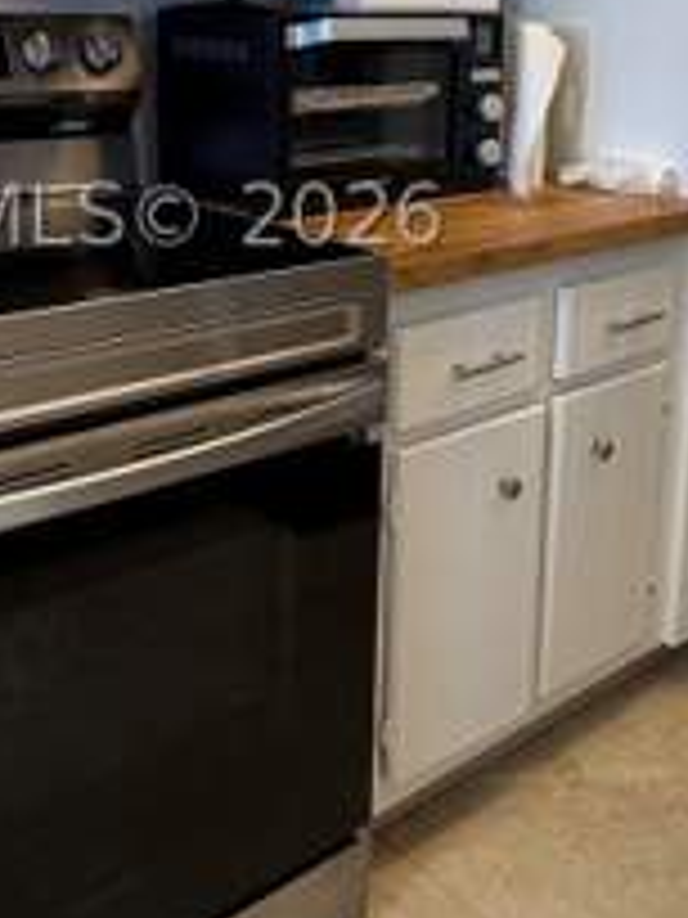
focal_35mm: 44
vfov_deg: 41.5
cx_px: 337
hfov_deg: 32.9
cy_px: 216
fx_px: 1166
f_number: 2.2
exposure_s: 1/120
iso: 200
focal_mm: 2.22
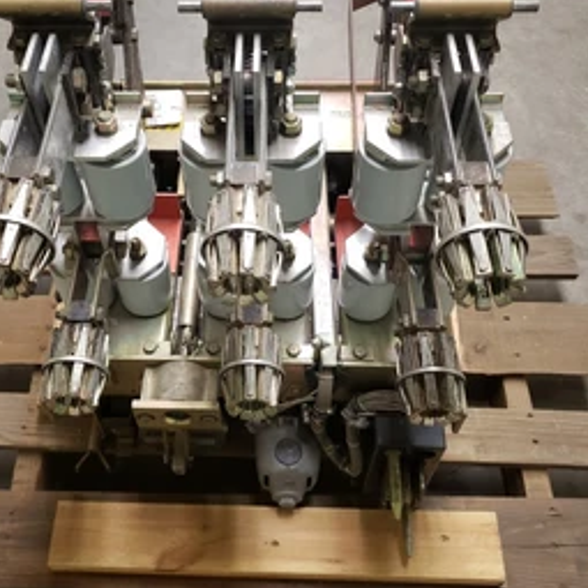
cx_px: 221
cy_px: 256
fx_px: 692
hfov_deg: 45.7
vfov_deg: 45.9
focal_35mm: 36
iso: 320
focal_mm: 4.3
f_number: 1.5
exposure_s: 1/60
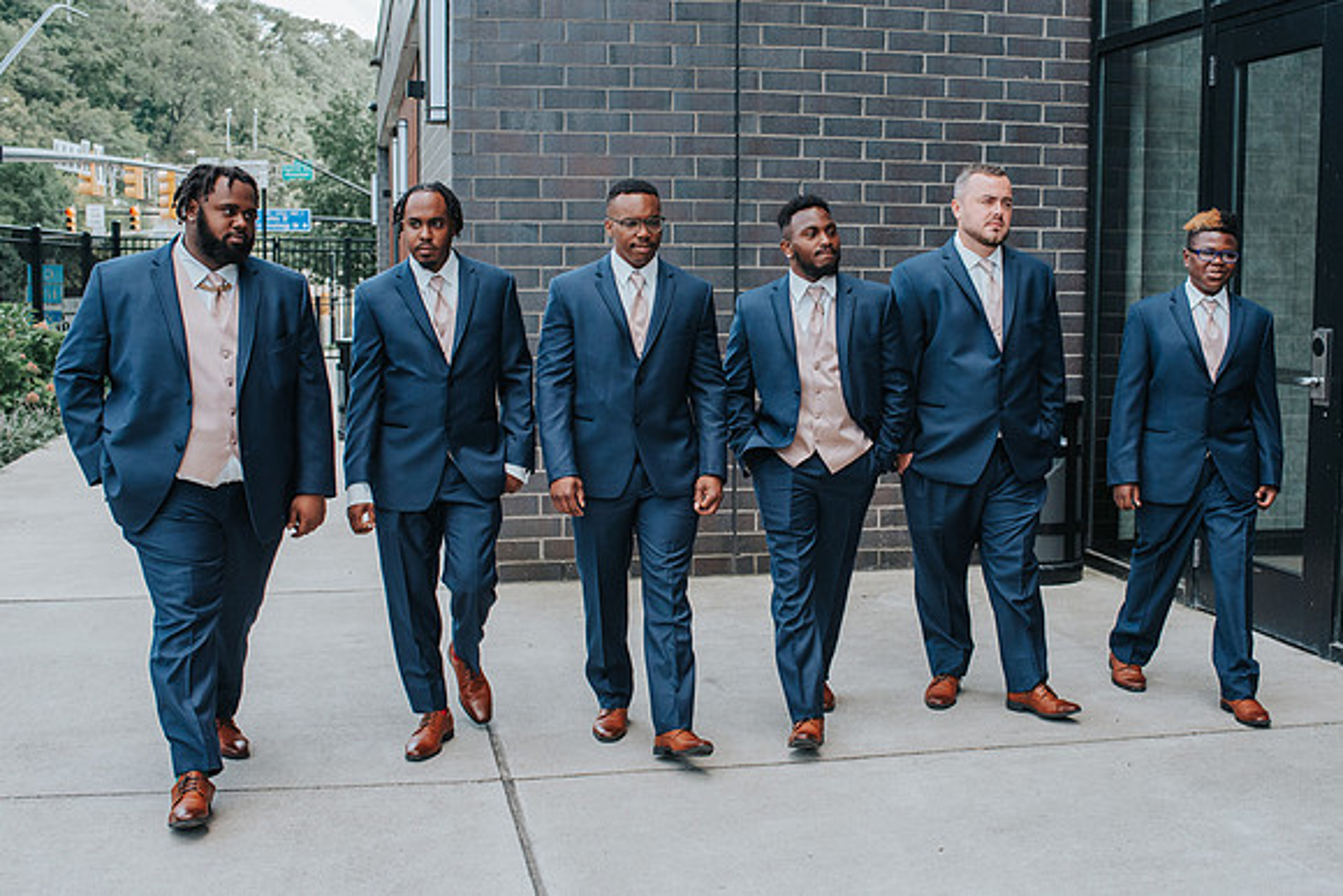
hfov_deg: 44.5
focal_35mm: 44
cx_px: 739
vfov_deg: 30.6
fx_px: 1638
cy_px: 421
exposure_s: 1/2000
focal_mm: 35
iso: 1250
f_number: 4
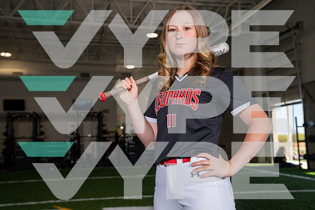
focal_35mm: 47
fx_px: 411
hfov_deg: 41.9
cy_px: 105
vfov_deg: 28.7
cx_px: 158
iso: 200
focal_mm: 47
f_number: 5.6
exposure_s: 1/200
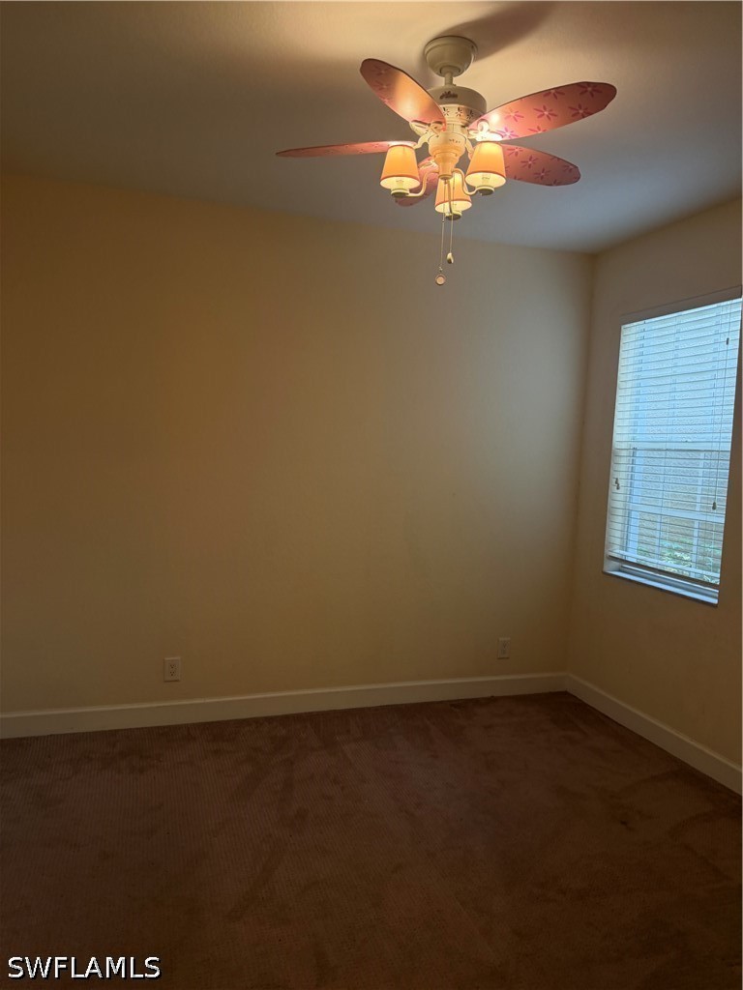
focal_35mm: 24
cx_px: 372
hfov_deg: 56.8
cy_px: 495
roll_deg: -2.6
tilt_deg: -5.0
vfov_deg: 71.6
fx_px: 687
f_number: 1.78
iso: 160
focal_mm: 6.76
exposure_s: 1/60
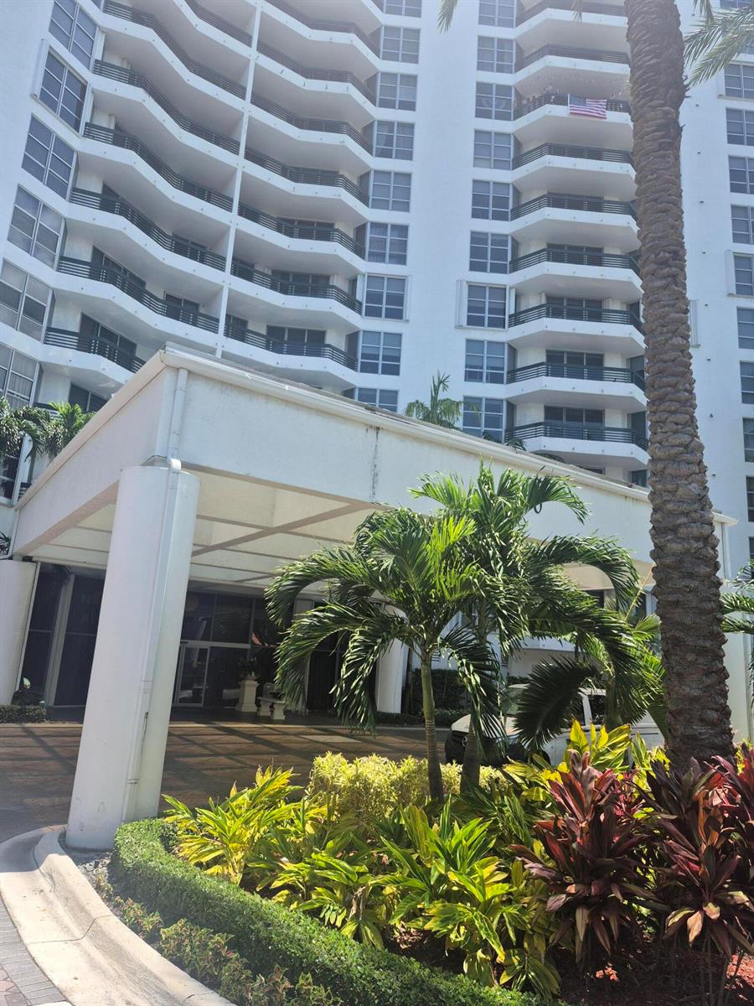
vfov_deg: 73.9
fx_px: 668
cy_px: 503
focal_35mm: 23
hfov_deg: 58.9
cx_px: 377
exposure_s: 1/938
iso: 25
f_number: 1.8
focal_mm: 5.4
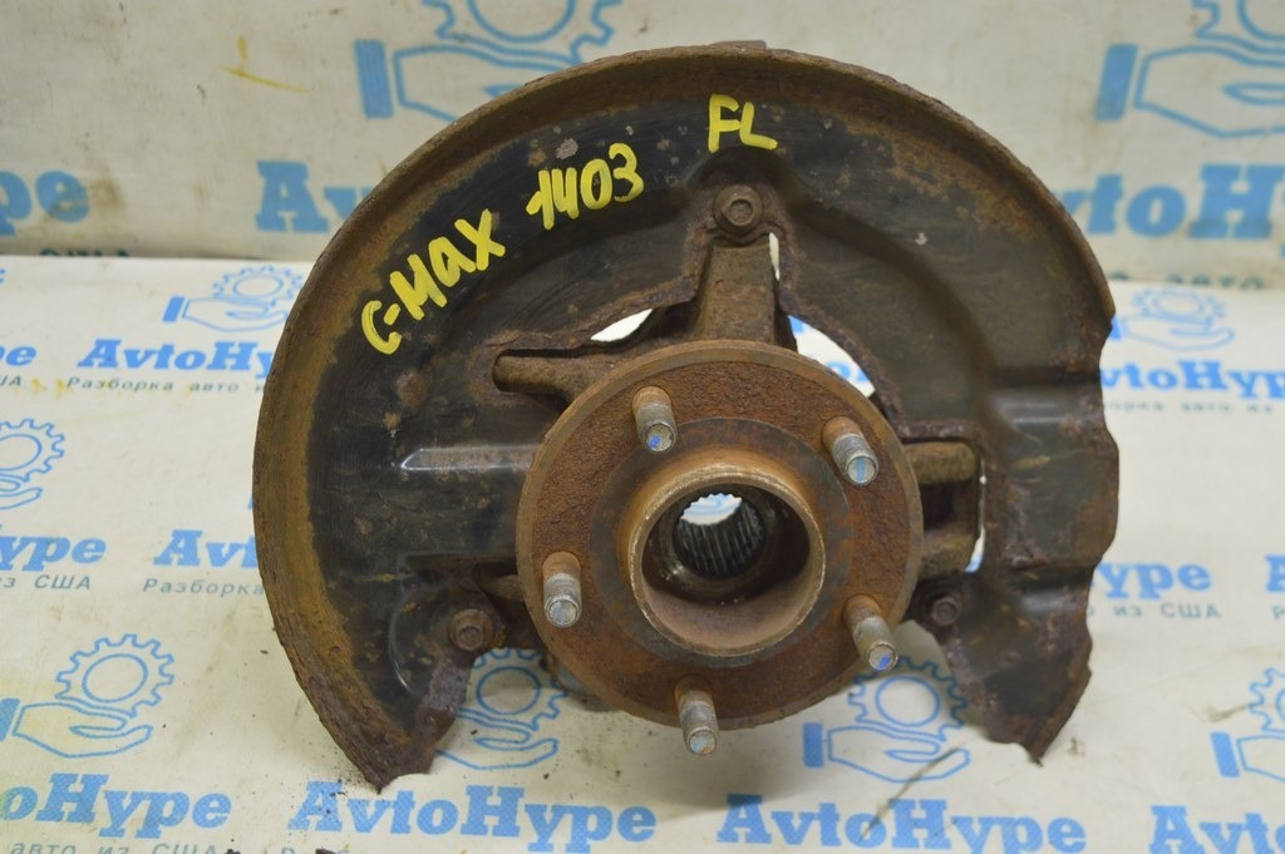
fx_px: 1658
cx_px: 642
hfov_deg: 42.4
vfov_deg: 28.9
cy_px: 427
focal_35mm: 46
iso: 400
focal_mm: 31
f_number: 5.6
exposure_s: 1/20
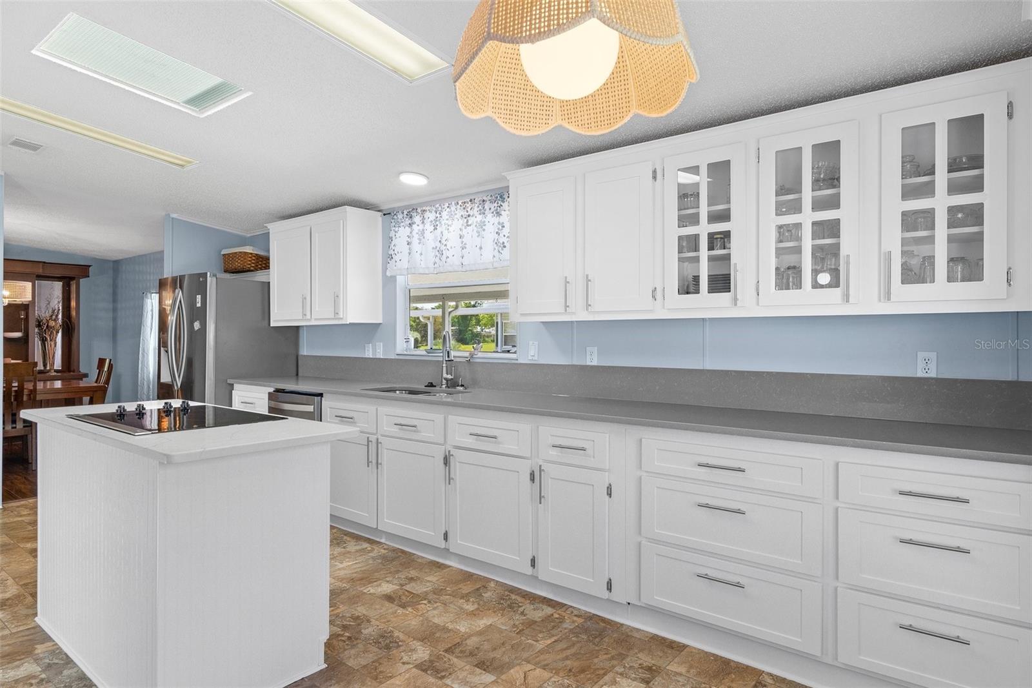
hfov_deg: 81.2
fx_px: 602
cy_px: 344
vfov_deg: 59.5
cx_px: 516
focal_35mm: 21
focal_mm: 14
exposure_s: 1/2.5
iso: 500
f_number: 8
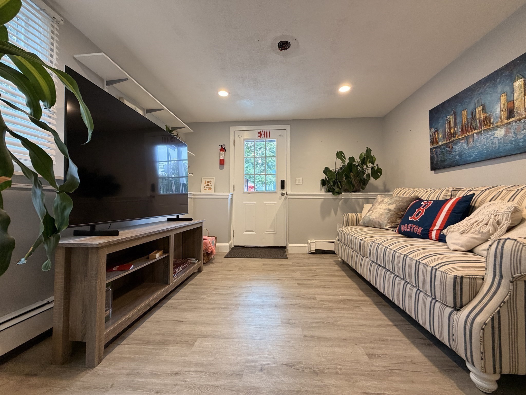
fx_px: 213
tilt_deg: +1.6
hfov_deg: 102.1
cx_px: 263
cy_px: 198
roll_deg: -0.6
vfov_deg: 85.7
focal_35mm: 14
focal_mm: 2.22
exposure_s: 1/60
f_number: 2.2
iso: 250
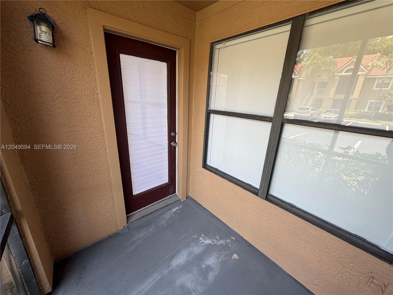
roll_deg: -2.6
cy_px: 148
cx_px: 196
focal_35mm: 14
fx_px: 159
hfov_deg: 102.1
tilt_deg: -17.4
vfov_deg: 85.7
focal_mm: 2.22
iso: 100
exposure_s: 1/121
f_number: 2.2
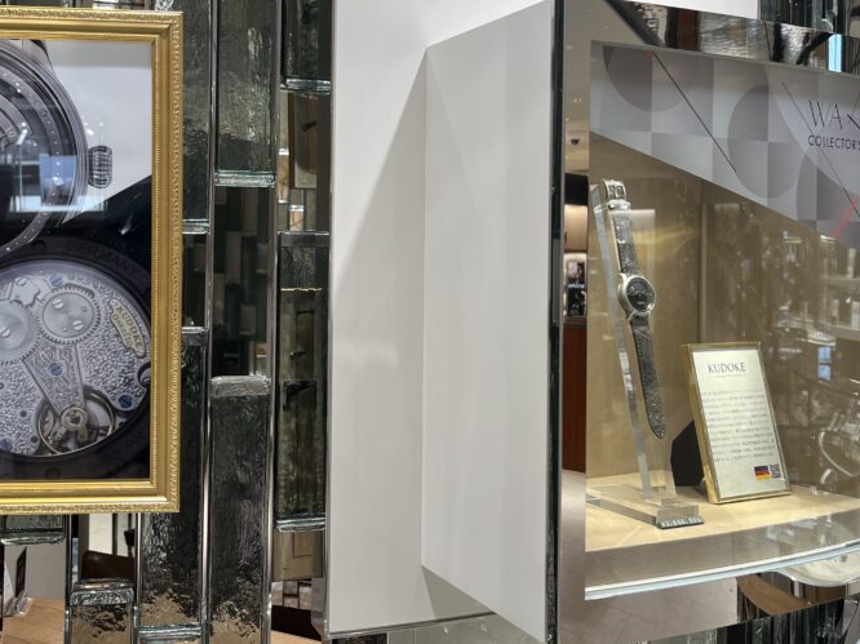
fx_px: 993
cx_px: 323
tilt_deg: +0.4
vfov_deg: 35.7
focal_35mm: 40
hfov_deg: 46.4
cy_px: 236
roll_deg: -1.3
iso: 64
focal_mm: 5.1
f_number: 1.6
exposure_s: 1/100
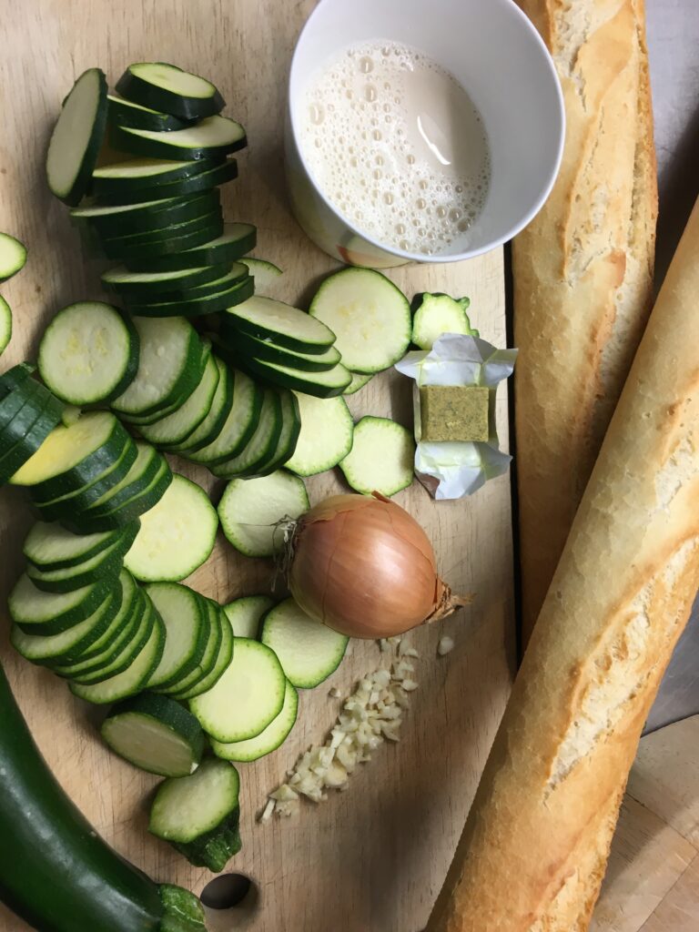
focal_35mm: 29
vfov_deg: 61.7
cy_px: 466
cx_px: 350
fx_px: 781
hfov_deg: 48.2
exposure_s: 1/33
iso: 40
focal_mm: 4.15
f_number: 2.2
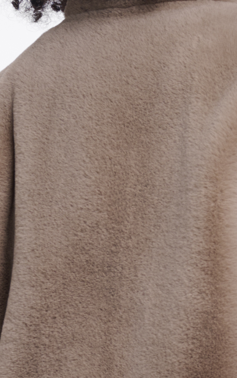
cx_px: 156
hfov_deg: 4.5
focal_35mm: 290
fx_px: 2997
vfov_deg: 7.2
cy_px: 280
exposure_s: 1/160
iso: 125
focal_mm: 80
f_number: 8
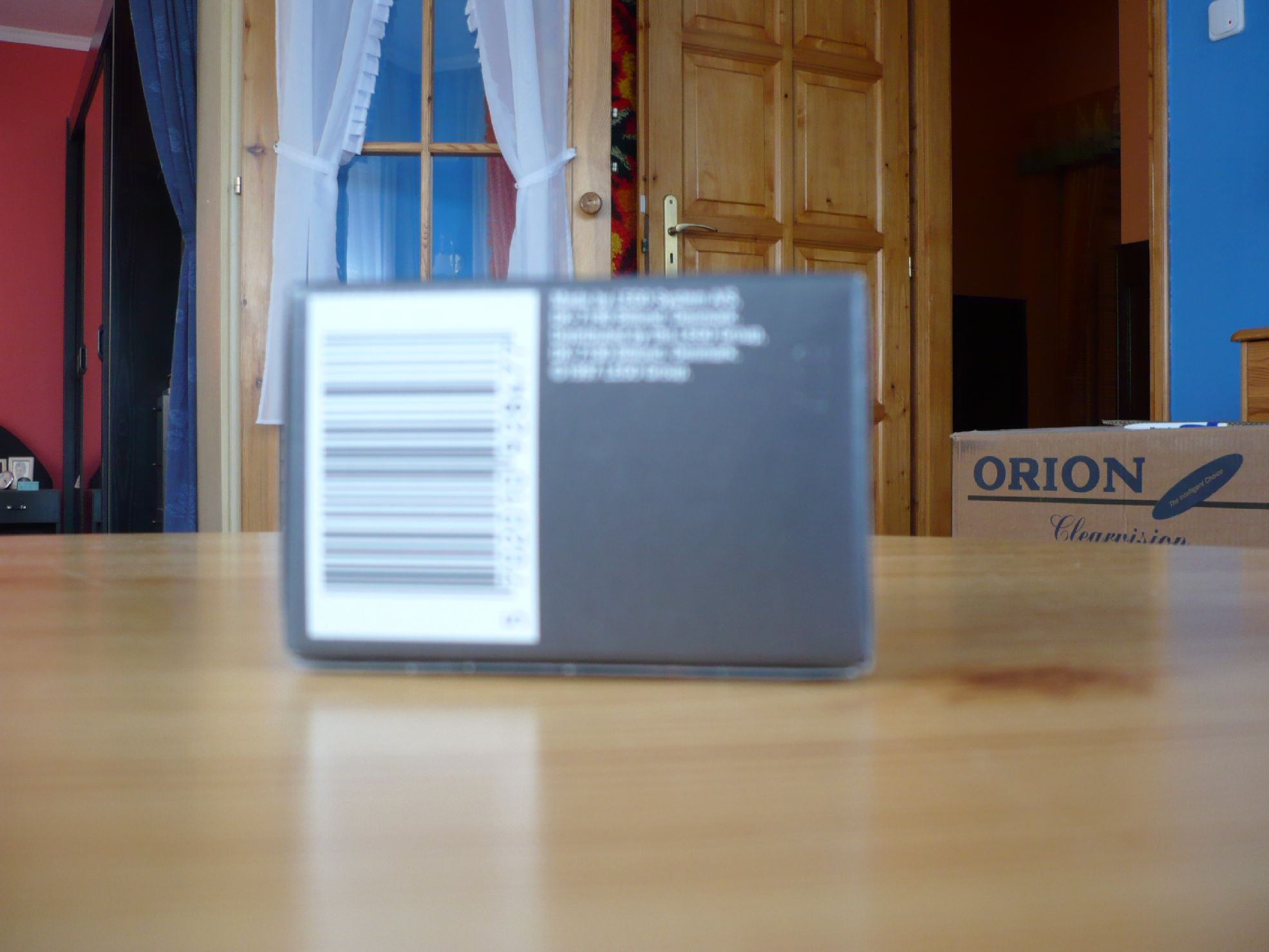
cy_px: 476
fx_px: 1283
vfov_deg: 40.7
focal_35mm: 35
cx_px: 634
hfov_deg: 52.6
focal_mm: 5.8
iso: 100
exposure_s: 1/25
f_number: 2.8
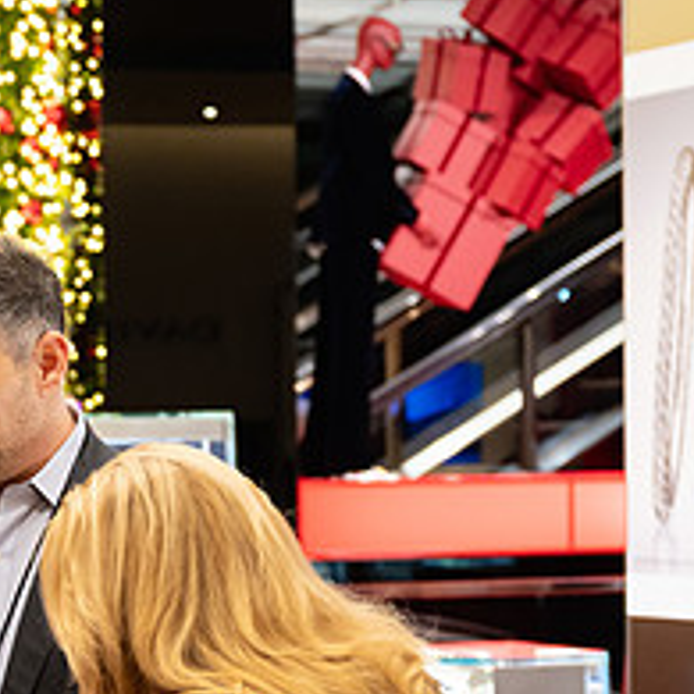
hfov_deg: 12.9
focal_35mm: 132
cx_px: -106
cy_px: 535
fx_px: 2994
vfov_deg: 13.2
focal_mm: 47
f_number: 3.2
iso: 1250
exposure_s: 1/160
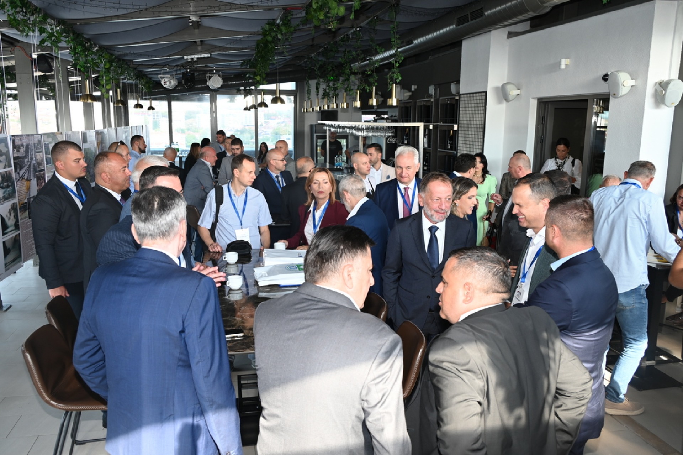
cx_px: 342
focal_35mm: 30
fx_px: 578
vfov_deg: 42.9
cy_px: 228
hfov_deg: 61.1
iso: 500
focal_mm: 30.5
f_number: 5.6
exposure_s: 1/60
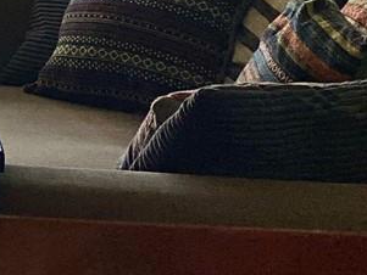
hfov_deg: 6.7
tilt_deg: -6.0
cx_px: -566
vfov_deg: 5.4
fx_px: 2927
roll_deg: -1.2
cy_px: -85
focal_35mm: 276
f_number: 2
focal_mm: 6
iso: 20
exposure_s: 1/461
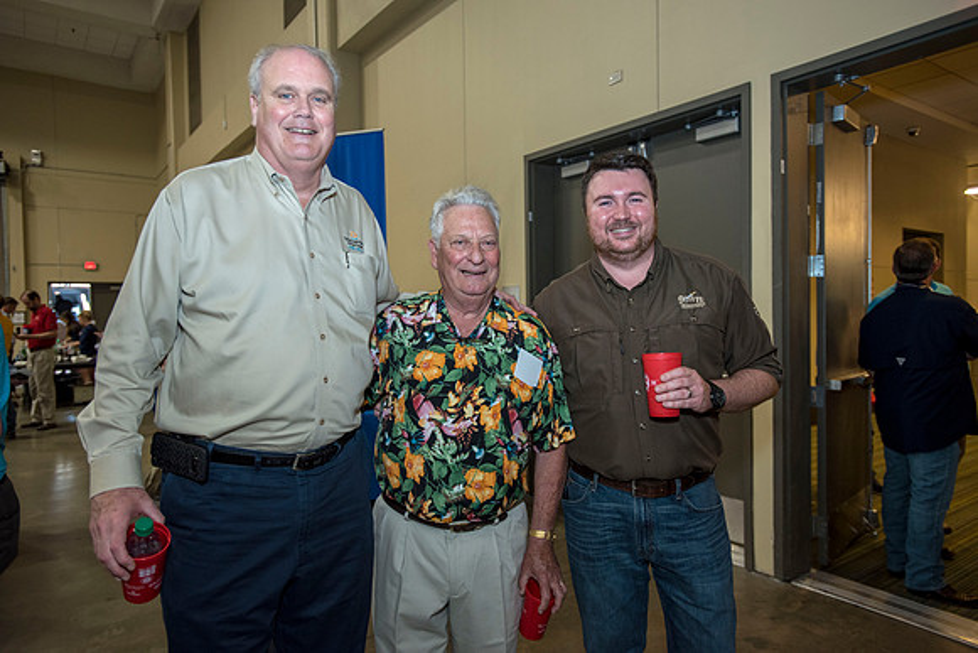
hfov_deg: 73.7
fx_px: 652
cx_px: 489
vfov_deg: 53.2
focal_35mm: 24
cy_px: 326
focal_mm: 24
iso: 1250
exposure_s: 1/160
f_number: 2.8
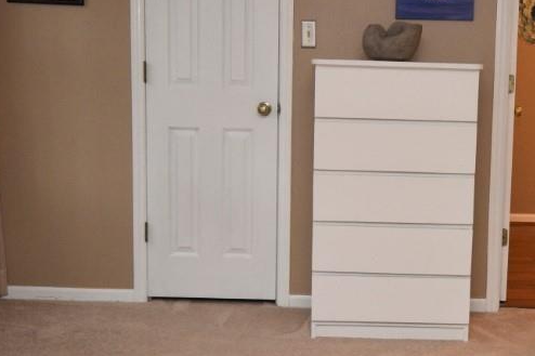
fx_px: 1040
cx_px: 422
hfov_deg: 28.3
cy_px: 220
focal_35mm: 70
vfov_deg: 19.4
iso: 1600
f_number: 5.6
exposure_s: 1/100
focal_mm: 20
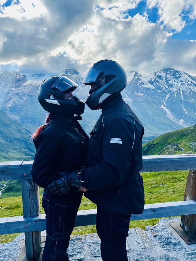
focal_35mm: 24
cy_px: 130
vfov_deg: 71.6
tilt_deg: -10.3
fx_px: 181
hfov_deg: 56.8
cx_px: 98
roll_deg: -2.9
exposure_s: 1/2525
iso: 80
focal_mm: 6.86
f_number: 1.78
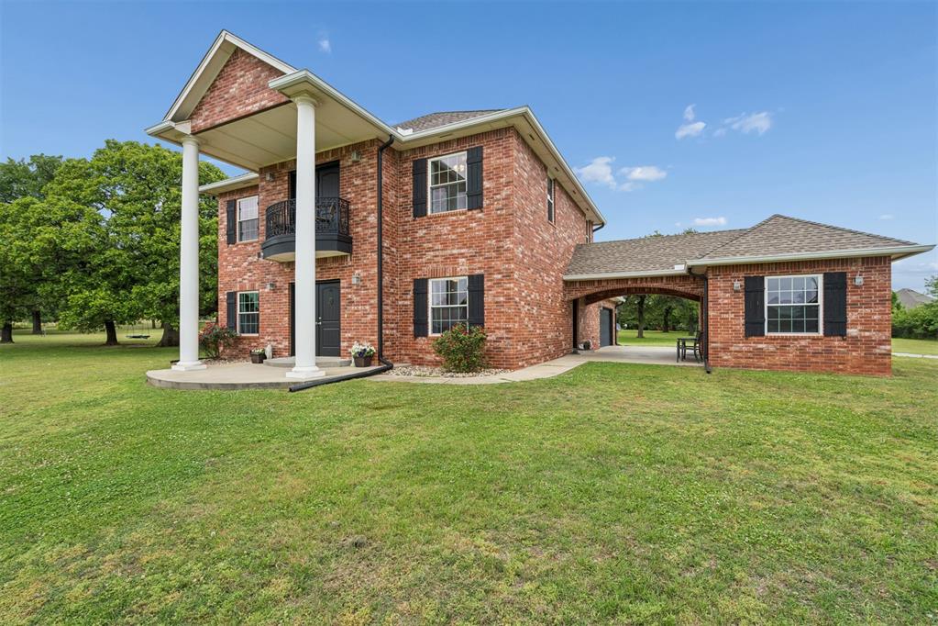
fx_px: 417
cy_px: 313
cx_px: 469
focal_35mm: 16
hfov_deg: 96.7
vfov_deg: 73.7
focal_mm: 16
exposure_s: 1/200
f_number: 8
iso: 200
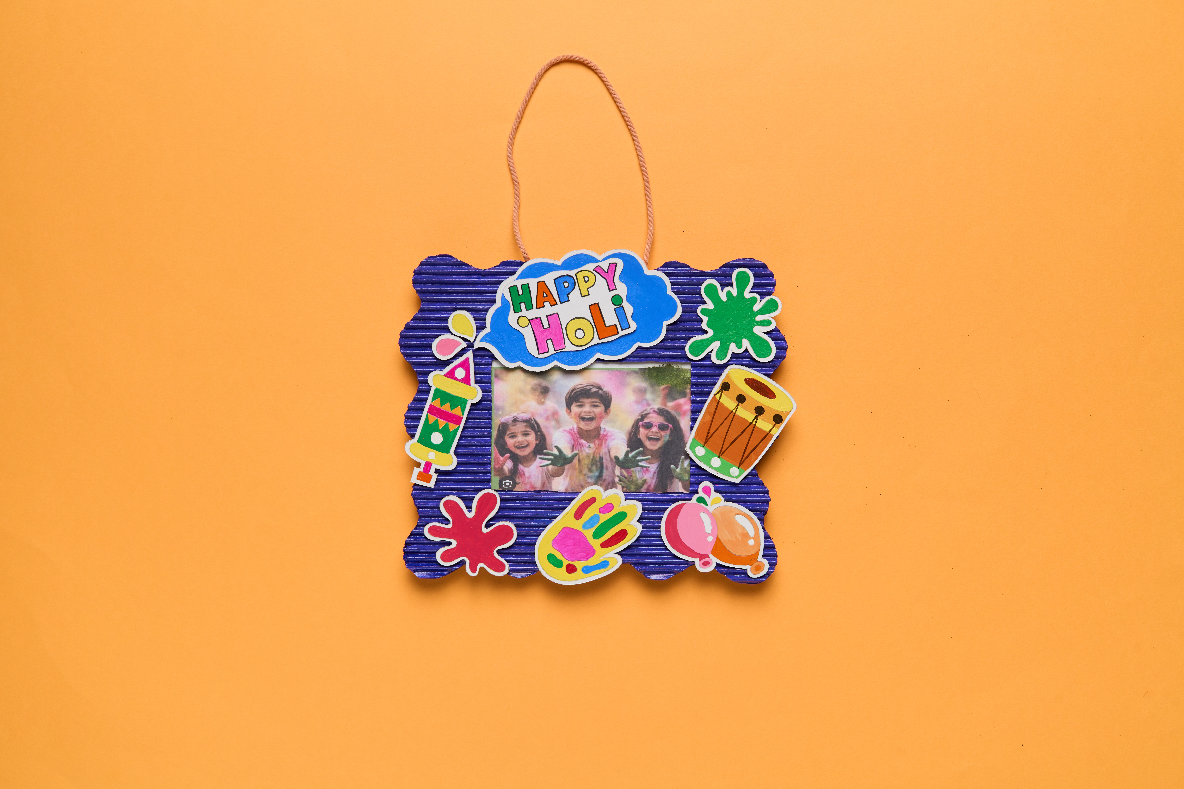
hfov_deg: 47.4
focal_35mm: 41
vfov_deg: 32.6
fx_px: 1348
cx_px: 592
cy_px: 394
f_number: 10
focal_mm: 41
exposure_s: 1/125
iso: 100
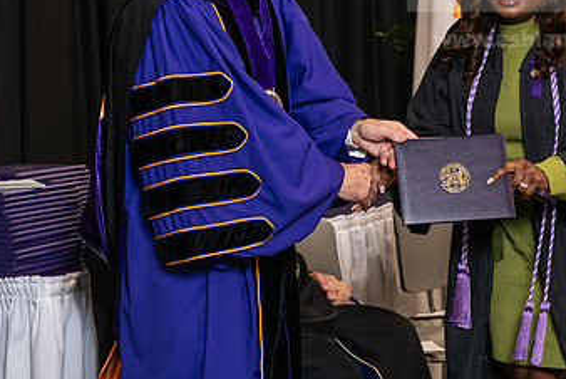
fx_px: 1888
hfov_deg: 17.0
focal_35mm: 120
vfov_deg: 11.4
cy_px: 75
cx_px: 357
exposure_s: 1/125
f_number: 5
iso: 1600
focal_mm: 70
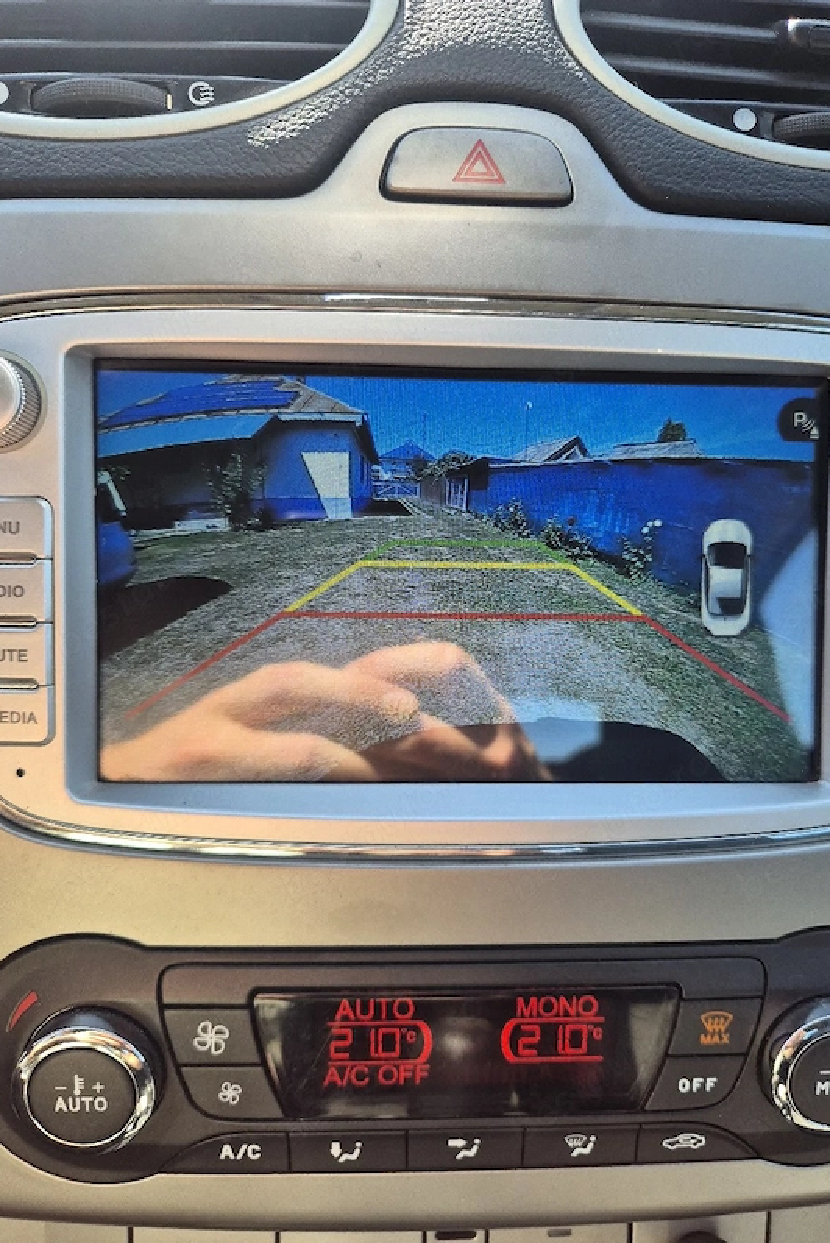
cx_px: 459
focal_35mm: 24
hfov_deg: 53.1
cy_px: 622
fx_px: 829
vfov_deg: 73.7
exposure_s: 1/182
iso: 32
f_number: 1.8
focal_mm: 5.4
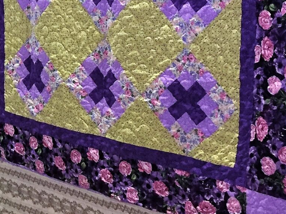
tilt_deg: -2.3
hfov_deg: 18.8
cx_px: -68
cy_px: -8
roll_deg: -1.1
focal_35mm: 98
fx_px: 809
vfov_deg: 14.8
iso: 125
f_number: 2.2
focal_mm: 4.15
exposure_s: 1/30
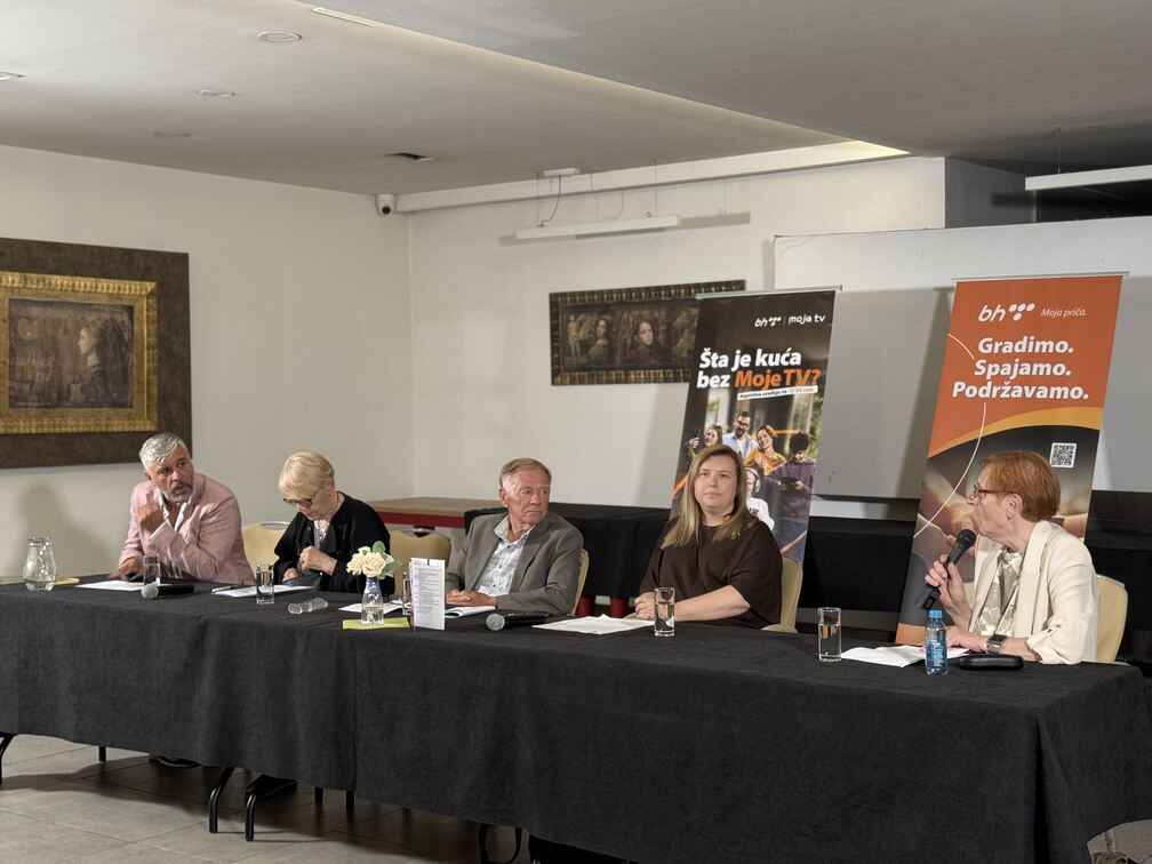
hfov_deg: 39.7
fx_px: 1597
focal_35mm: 48
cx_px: 576
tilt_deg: -0.9
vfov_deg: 30.3
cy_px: 432
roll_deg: +1.1
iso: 250
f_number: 1.78
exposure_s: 1/33
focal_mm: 6.76
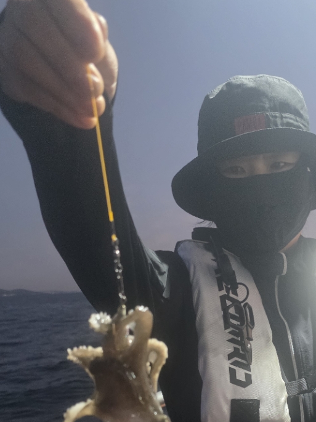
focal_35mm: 43
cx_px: 241
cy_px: 359
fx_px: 524
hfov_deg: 32.8
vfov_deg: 41.3
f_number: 1.7
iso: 1000
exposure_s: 1/120
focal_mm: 6.3
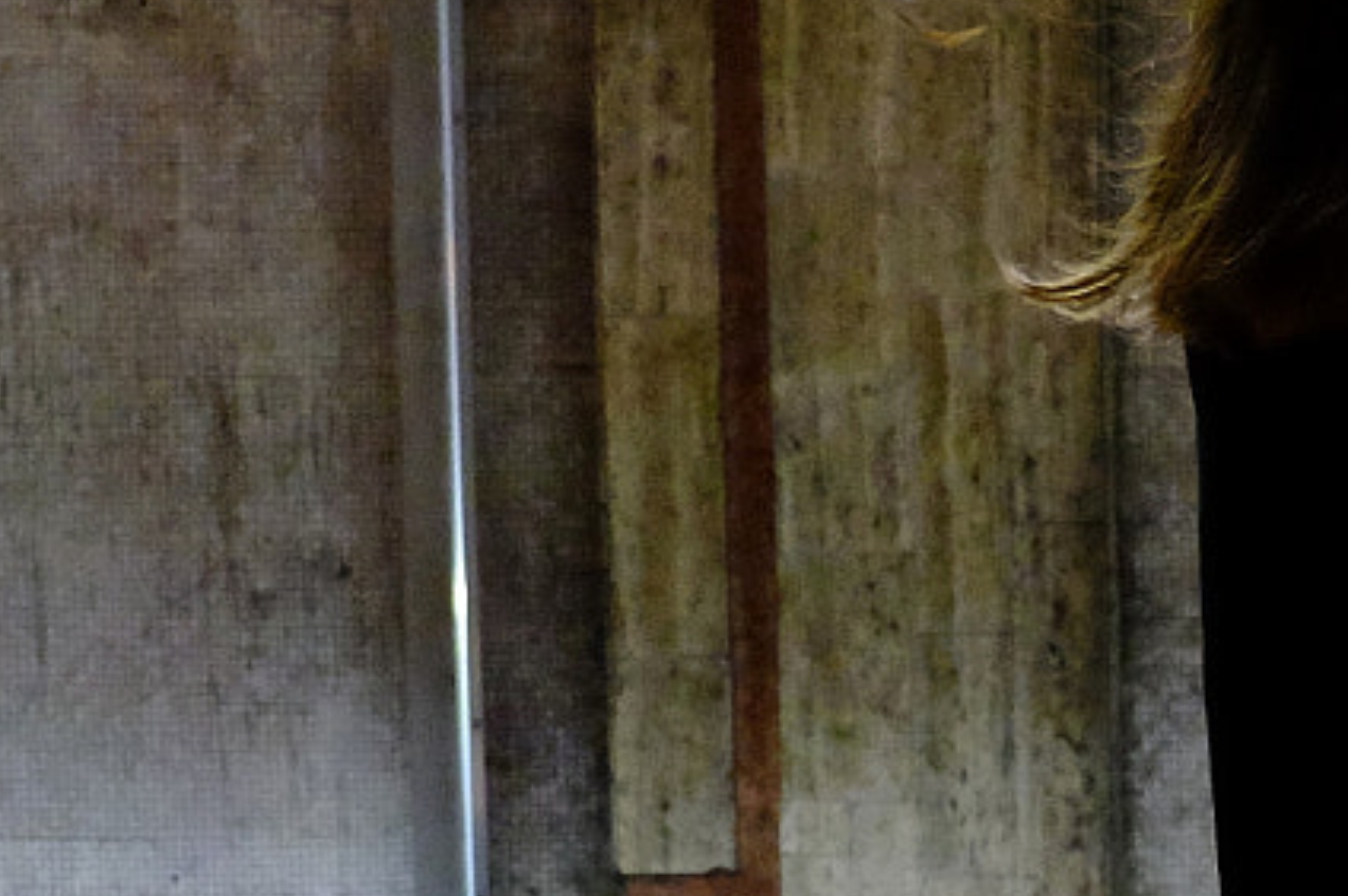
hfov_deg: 19.2
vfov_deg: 13.3
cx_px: 1497
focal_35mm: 102
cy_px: 731
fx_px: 3816
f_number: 2.8
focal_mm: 18
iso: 5000
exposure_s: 1/60
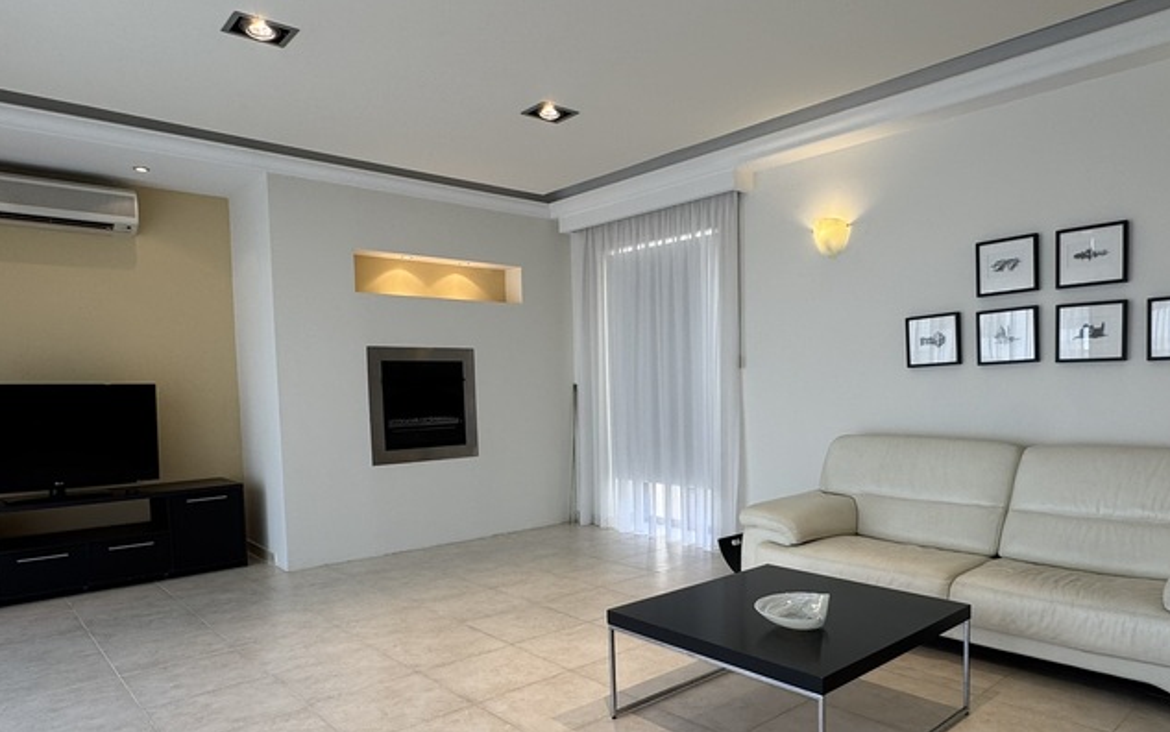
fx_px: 765
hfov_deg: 74.3
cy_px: 440
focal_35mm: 24
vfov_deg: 50.8
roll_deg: +0.5
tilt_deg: -3.4
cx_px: 673
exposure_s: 1/100
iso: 50
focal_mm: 2.22
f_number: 2.2
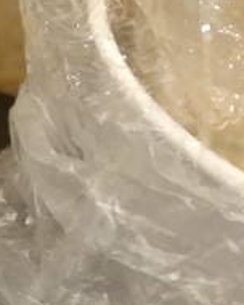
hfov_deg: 4.4
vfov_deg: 5.5
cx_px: -72
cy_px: 48
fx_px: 3168
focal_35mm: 351
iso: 250
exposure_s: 1/30
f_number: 2.8
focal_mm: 6.6
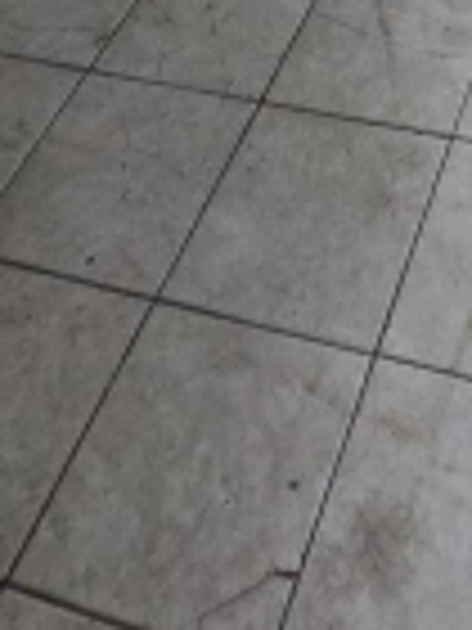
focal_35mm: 62
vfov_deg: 17.8
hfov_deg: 23.0
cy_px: -704
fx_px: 1127
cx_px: 427
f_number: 2.2
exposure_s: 1/60
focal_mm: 2.2
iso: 160
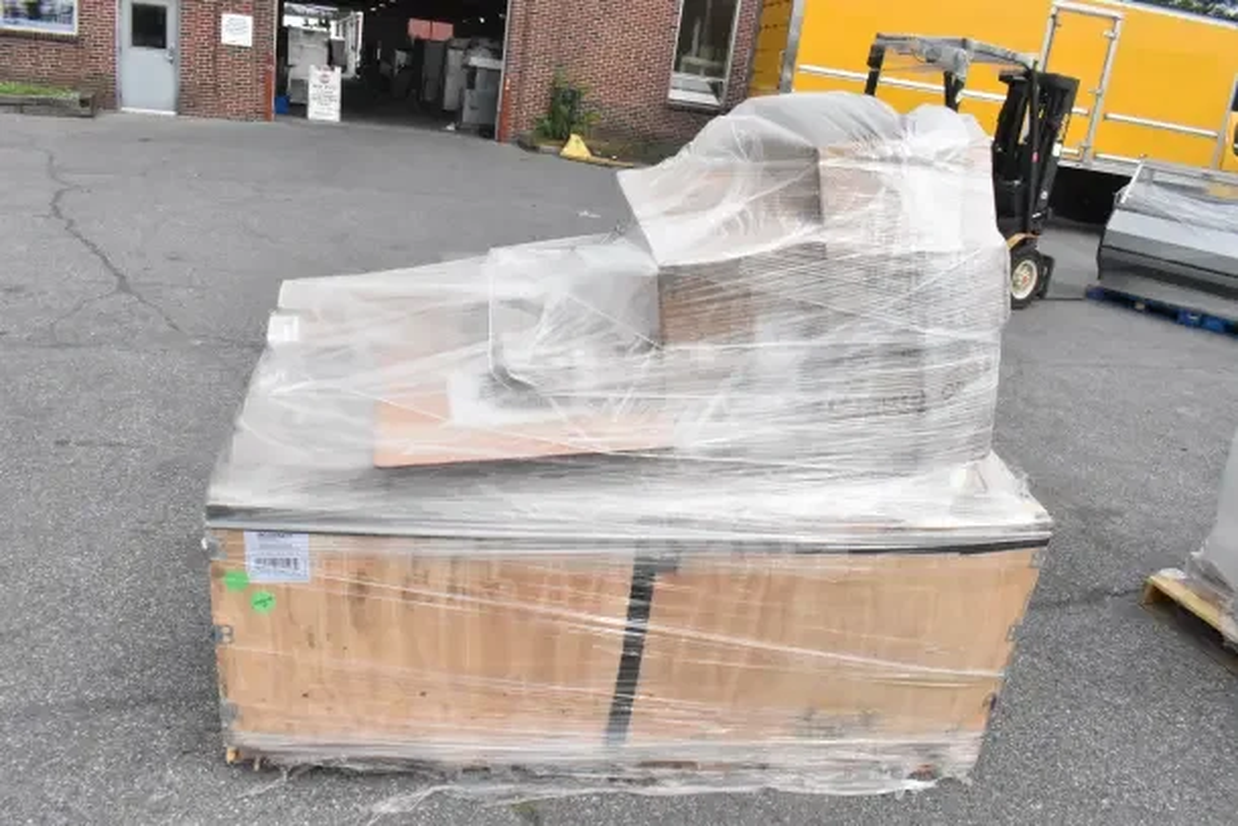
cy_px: 413
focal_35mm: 27
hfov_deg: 67.4
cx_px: 619
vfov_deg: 48.0
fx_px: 929
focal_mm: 18
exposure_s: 1/1250
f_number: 18
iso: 6400
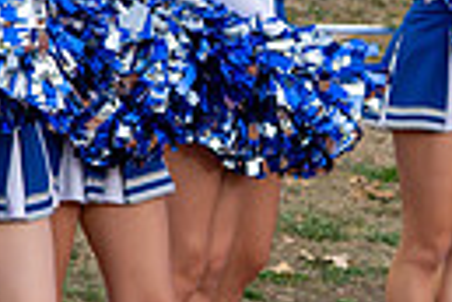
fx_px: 5599
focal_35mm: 446
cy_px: 210
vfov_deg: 3.1
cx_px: -246
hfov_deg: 4.6
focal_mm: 70
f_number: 5.6
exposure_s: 1/320
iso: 5600
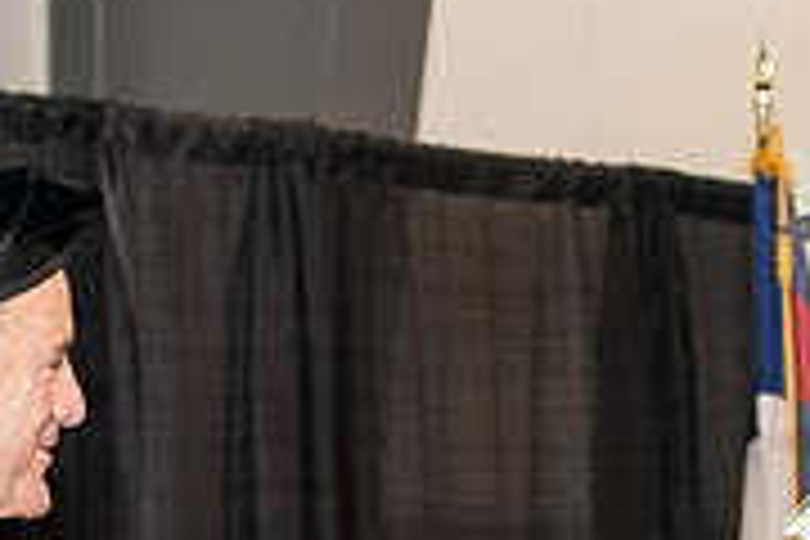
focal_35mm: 226
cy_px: 695
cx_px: 648
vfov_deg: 6.0
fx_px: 5085
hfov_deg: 9.1
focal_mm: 70
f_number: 5.6
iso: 2500
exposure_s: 1/200
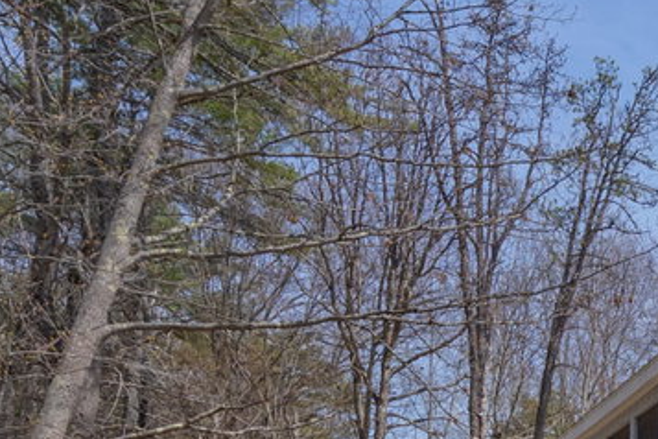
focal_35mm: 58
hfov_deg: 25.7
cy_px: 572
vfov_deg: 21.2
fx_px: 1060
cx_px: 986
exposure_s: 1/500
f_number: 7.1
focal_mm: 18
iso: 320
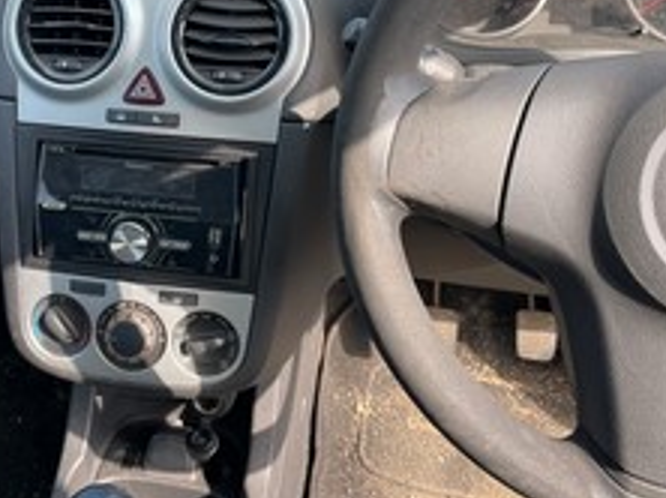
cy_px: 153
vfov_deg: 34.6
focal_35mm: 41
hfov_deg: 44.8
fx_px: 788
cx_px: 198
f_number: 1.6
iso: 32
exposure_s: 1/286
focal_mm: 4.2
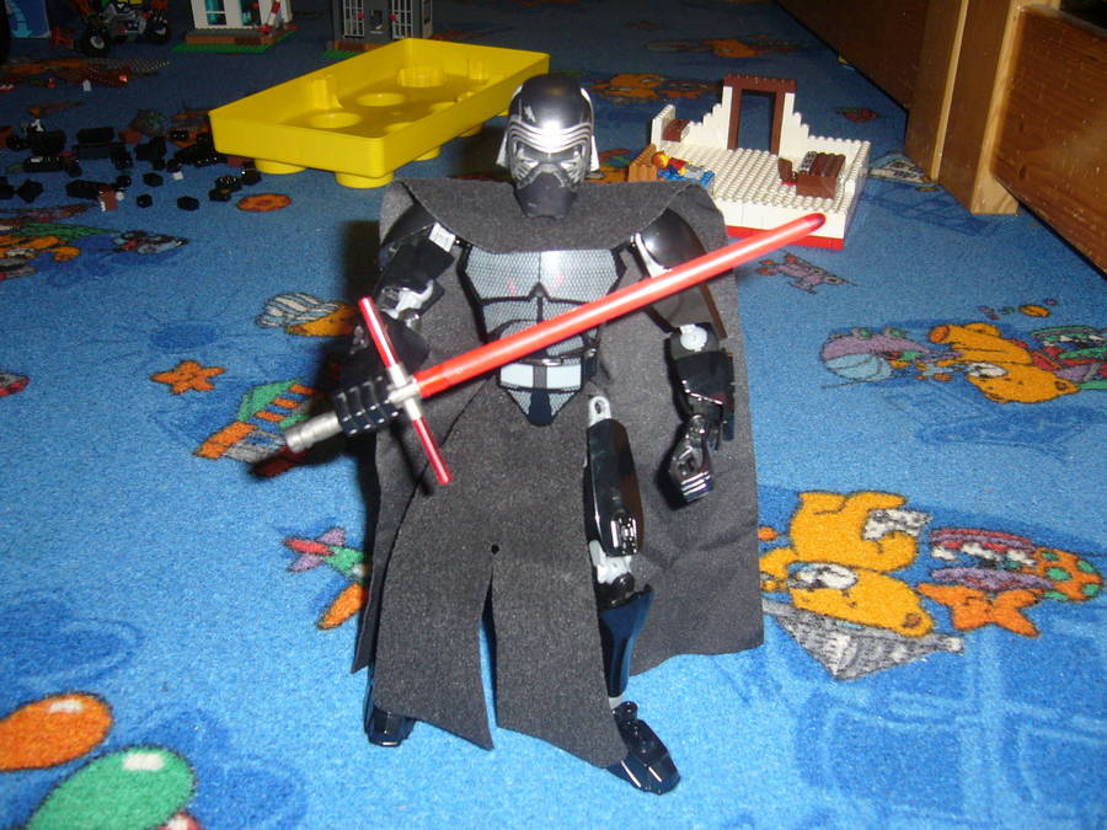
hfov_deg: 52.6
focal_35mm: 35
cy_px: 415
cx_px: 554
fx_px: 1119
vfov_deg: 40.7
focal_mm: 5.8
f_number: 2.8
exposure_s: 1/30
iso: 100
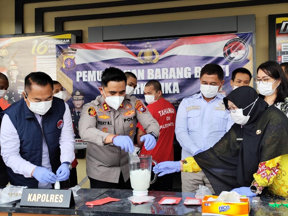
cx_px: 144
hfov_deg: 41.2
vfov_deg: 31.5
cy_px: 108
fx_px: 383
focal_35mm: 46
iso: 100
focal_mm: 6.19
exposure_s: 1/100
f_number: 1.65
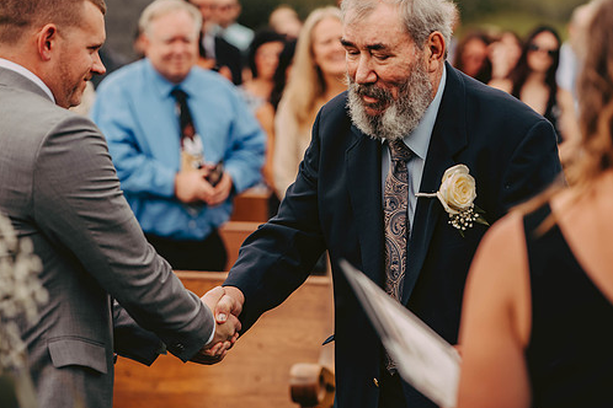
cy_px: 173
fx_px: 2418
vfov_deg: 9.7
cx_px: 339
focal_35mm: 142
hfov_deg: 14.4
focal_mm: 122
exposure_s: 1/800
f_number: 2.8
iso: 200
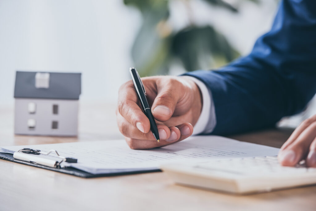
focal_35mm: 150
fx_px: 1317
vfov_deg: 9.2
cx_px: 158
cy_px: 106
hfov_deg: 13.7
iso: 125
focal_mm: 150
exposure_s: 1/200
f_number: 4.5
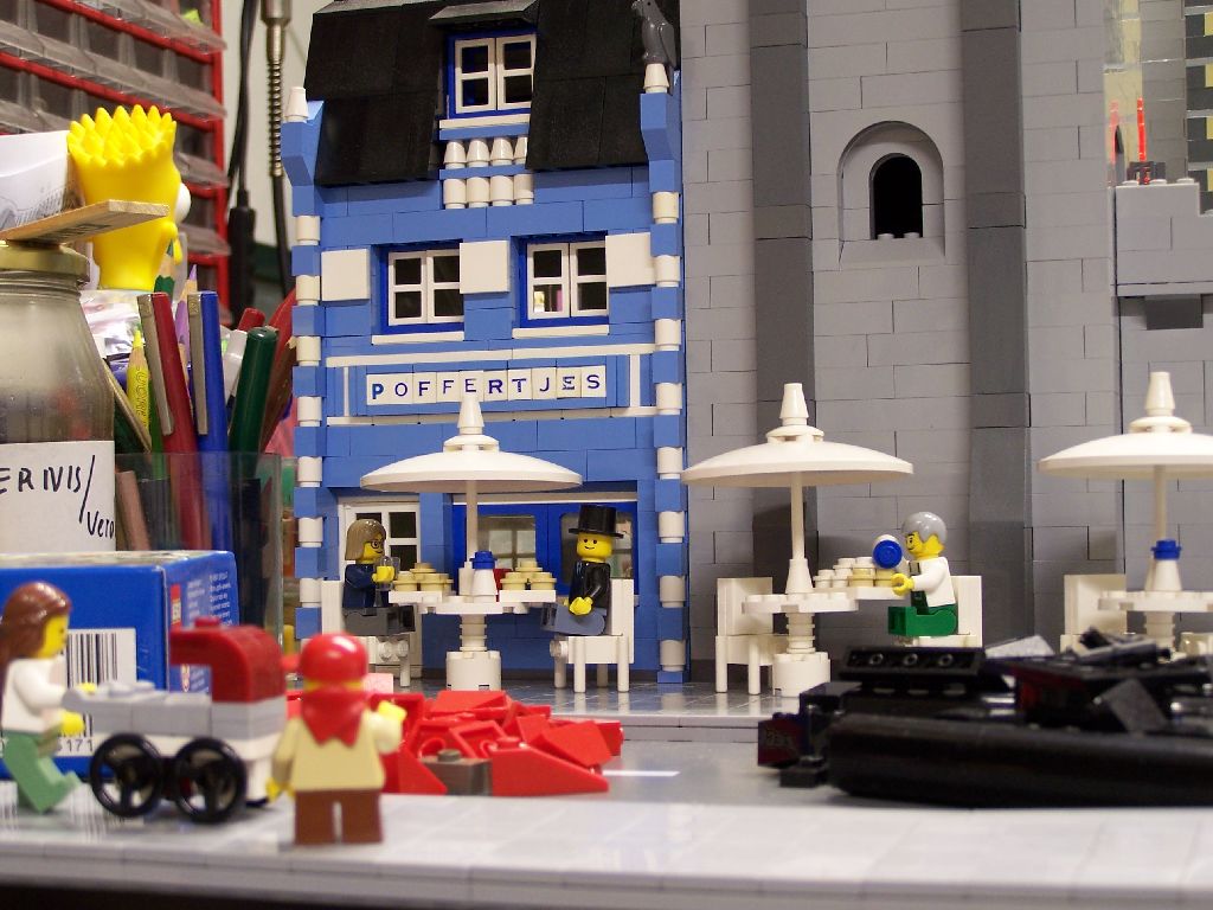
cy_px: 455
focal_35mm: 67
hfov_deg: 29.0
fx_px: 2348
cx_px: 606
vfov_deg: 21.9
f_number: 3.2
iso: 80
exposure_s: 1/4
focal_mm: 11.1
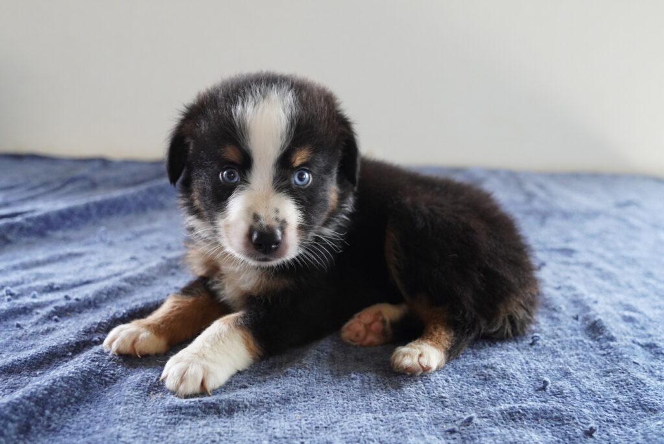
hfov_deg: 51.3
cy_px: 222
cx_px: 332
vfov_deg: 35.5
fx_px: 692
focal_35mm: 38
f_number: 4
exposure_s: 1/160
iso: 2000
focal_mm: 25
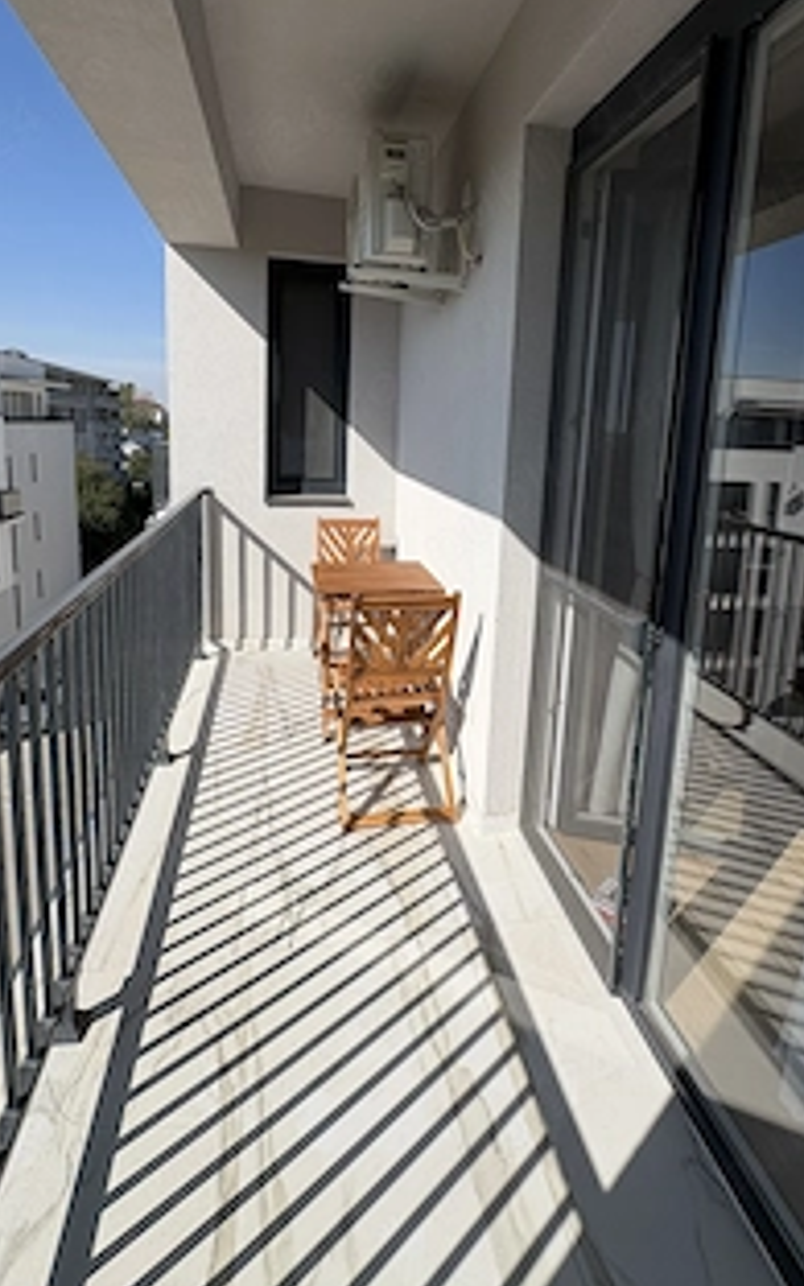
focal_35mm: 19
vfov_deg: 87.2
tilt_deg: -9.7
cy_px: 536
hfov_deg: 62.2
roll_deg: -2.7
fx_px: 666
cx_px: 412
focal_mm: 2.22
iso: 50
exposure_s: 1/3106
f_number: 2.2
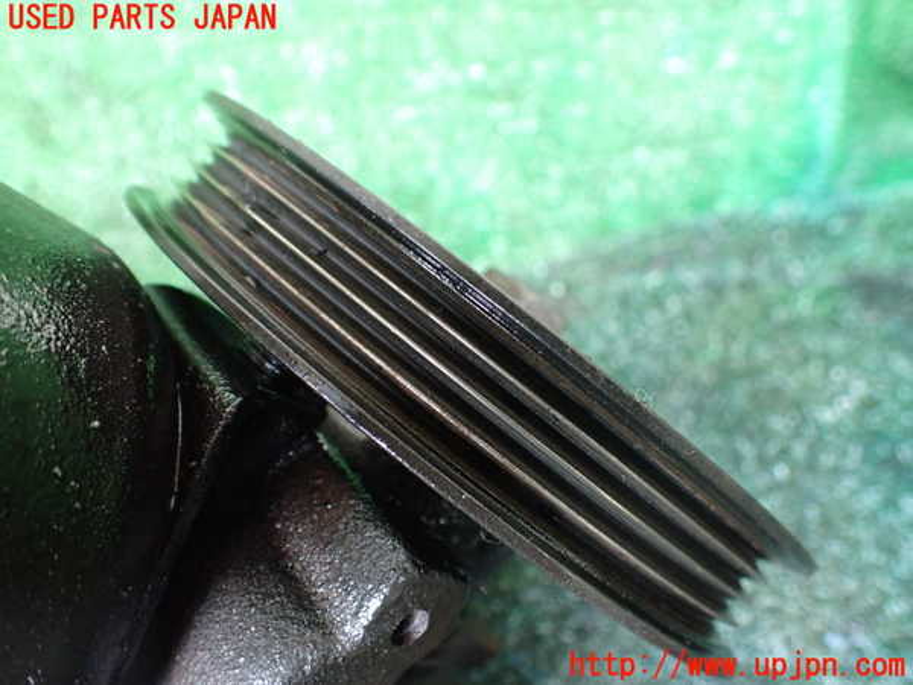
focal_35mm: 30
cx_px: 456
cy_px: 342
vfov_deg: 46.8
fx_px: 791
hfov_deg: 60.0
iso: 800
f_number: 2.3
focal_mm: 5.4
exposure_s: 1/30
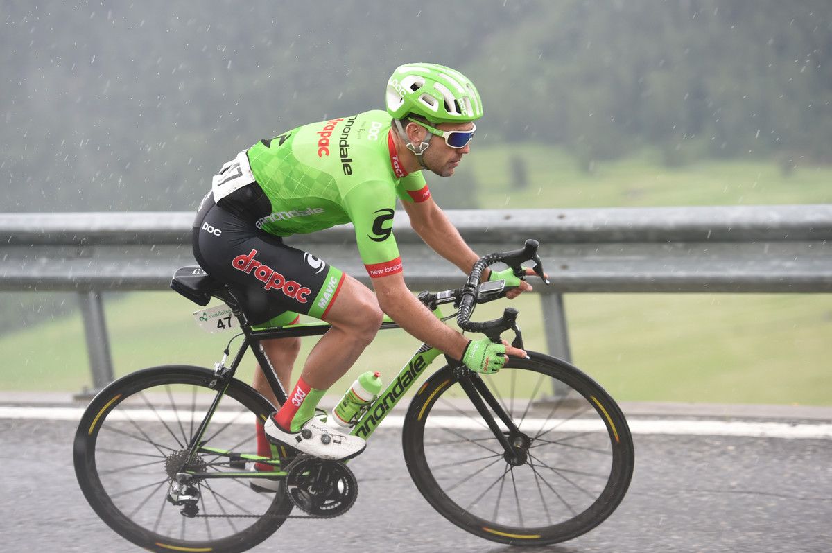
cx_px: 416
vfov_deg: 11.2
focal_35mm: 122
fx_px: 2817
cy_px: 276
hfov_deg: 16.8
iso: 800
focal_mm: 122
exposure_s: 1/500
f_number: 3.5
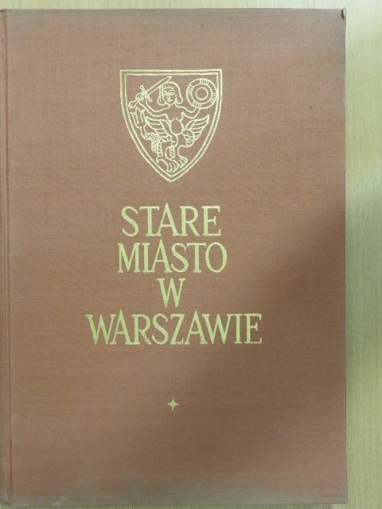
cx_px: 191
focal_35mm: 35
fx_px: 515
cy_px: 254
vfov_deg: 52.6
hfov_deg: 40.7
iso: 500
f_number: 3.8
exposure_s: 1/8
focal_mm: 6.3
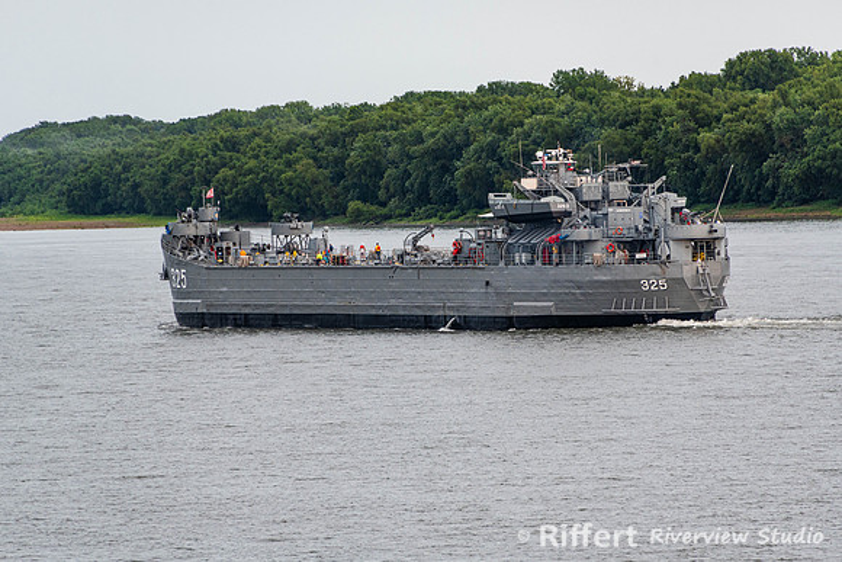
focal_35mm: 305
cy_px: 281
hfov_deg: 6.8
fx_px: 7128
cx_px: 421
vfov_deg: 4.5
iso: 900
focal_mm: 300
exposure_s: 1/160
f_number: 8
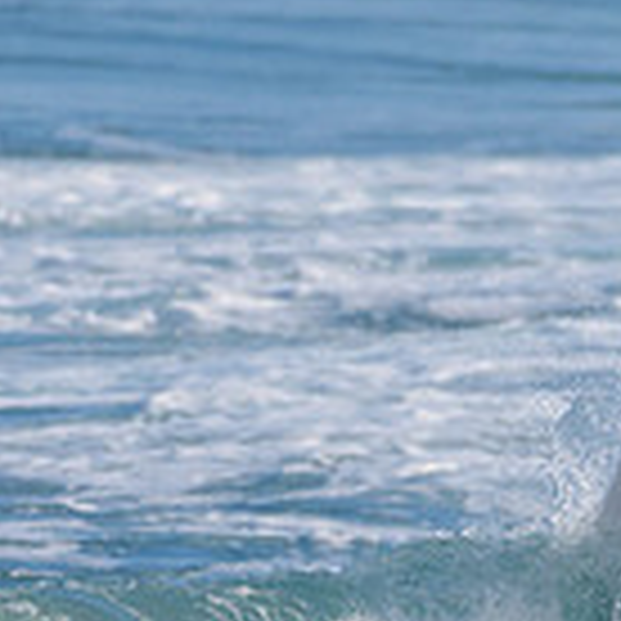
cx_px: 933
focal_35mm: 2196
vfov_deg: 0.8
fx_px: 44571
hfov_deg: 0.8
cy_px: 705
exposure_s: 1/2000
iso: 180
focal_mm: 500
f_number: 5.6
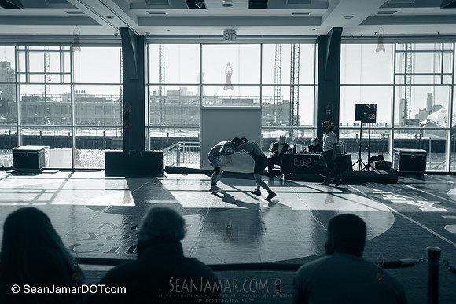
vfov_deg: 37.9
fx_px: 443
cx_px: 228
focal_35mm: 35
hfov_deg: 54.4
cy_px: 152
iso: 200
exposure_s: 1/1600
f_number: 2.5
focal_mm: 35
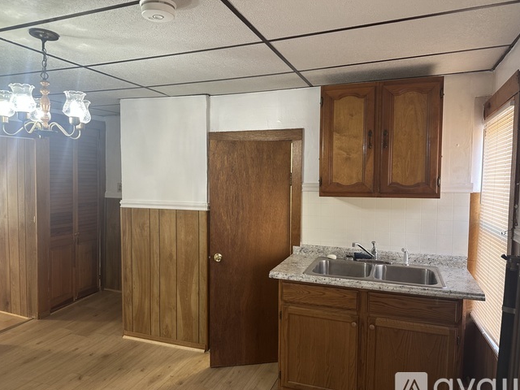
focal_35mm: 25
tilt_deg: -3.7
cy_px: 202
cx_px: 256
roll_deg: -1.3
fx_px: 376
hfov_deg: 69.4
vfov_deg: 54.9
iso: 125
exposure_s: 1/60
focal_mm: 6.86
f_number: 1.78
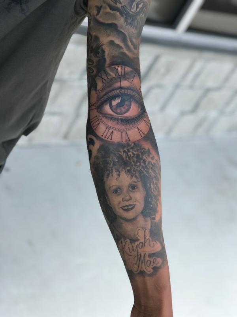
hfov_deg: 25.7
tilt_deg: -31.9
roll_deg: -32.2
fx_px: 520
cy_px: 158
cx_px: 118
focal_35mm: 57
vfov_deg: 33.8
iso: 20
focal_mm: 6.6
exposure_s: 1/127
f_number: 2.8
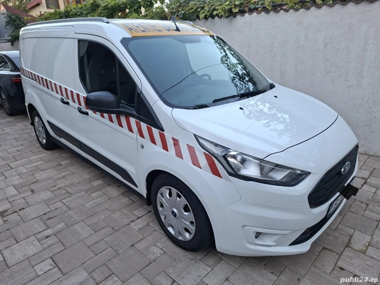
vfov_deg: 58.9
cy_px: 142
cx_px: 190
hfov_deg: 73.9
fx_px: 252
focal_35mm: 23
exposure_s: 1/100
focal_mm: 5.54
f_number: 1.8
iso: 50
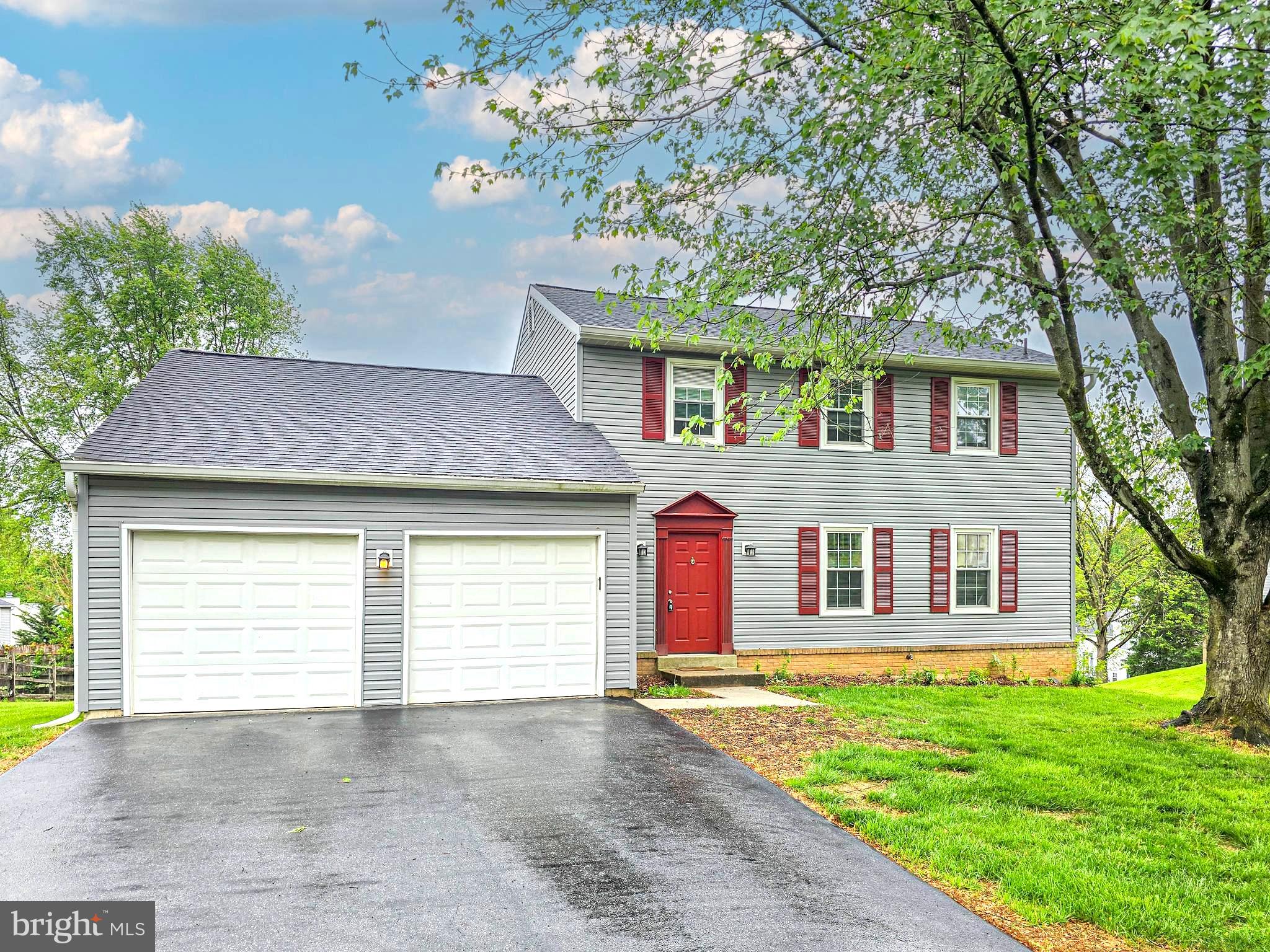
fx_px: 844
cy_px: 476
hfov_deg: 73.9
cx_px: 635
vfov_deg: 58.9
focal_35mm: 23
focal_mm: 6.3
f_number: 1.7
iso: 12
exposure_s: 1/230
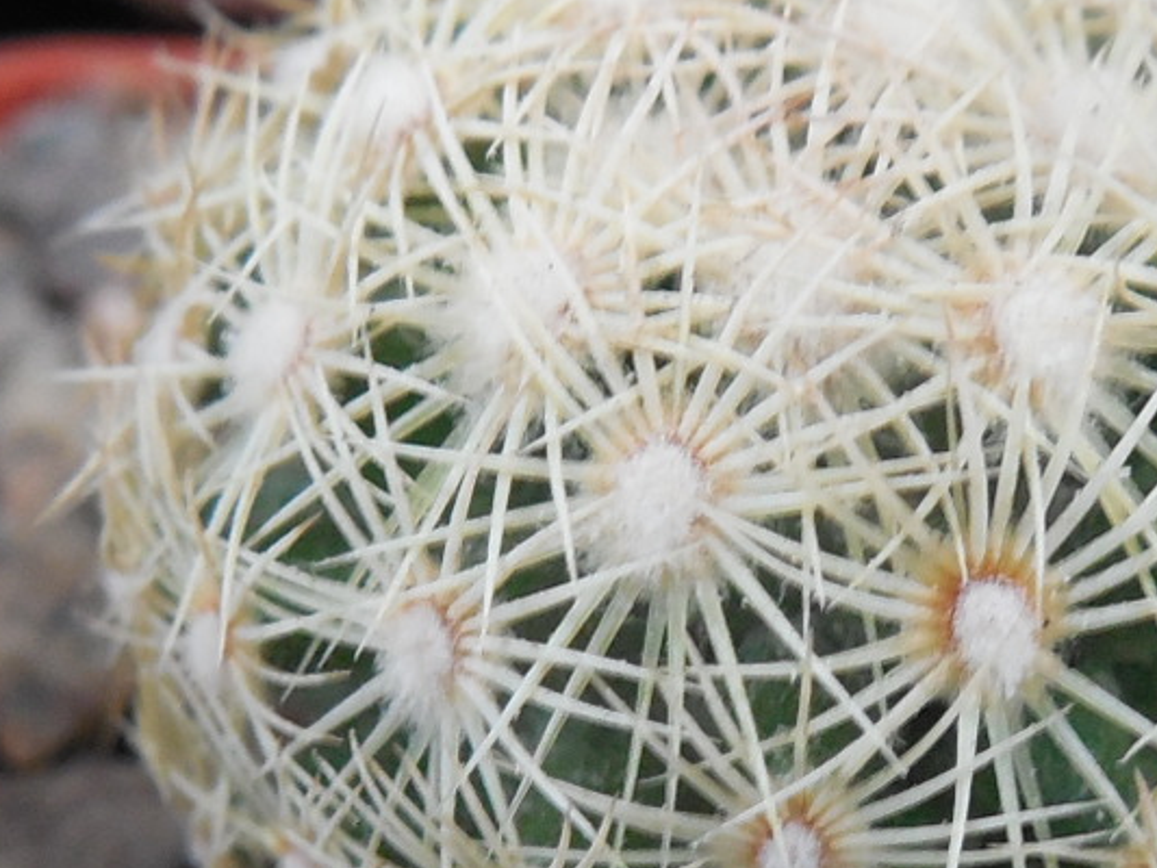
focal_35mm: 93
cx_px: 593
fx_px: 3109
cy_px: 638
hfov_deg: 21.1
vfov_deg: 15.8
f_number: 3.6
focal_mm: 5.6
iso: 400
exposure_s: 1/15
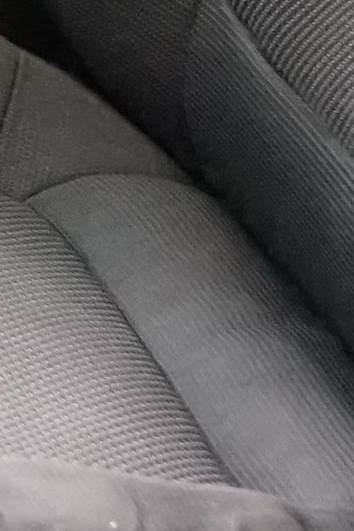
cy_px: -381
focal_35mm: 269
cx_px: -892
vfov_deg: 7.5
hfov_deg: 4.8
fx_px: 3972
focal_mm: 28
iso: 5000
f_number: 5
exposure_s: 1/50
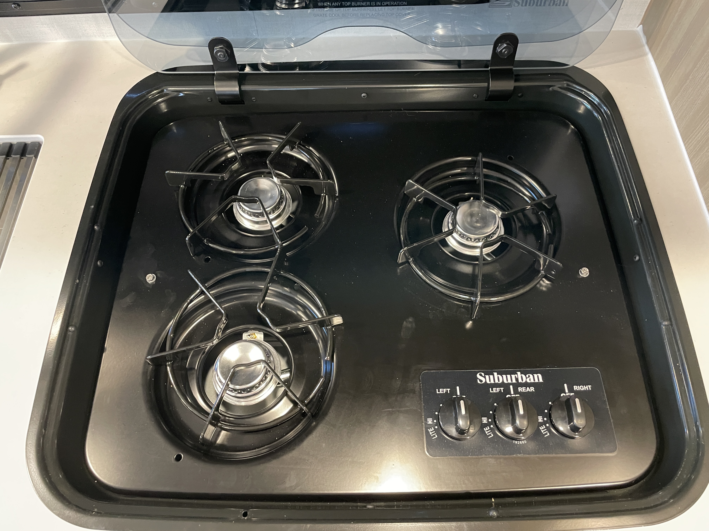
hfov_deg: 67.3
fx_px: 533
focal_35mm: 26
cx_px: 354
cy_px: 266
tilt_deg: -62.9
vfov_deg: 53.1
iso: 640
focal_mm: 4.2
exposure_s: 1/32
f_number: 1.6
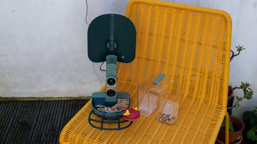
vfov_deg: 22.0
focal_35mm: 54
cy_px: 72
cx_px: 128
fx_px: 371
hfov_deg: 38.2
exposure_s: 1/60
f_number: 10
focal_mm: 23
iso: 160
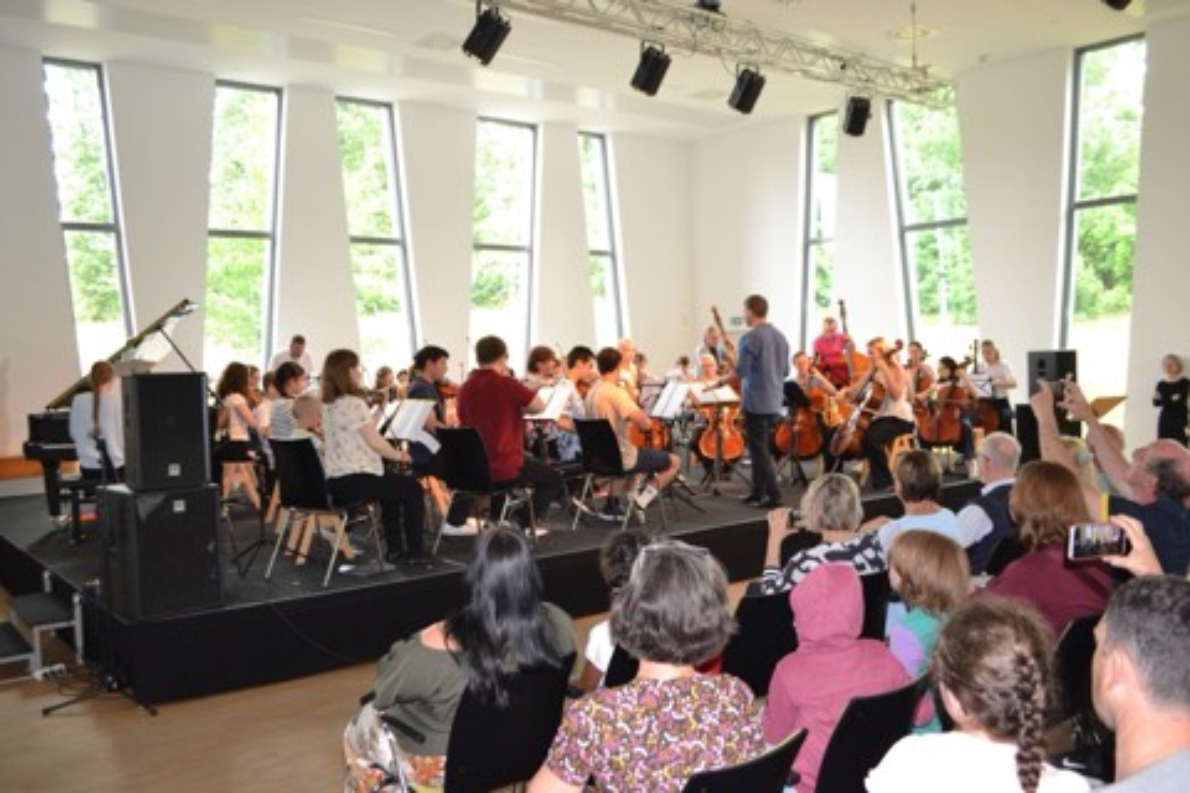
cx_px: 595
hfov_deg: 61.9
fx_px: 992
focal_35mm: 30
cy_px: 396
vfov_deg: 43.6
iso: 1000
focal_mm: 20
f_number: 3.8
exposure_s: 1/60
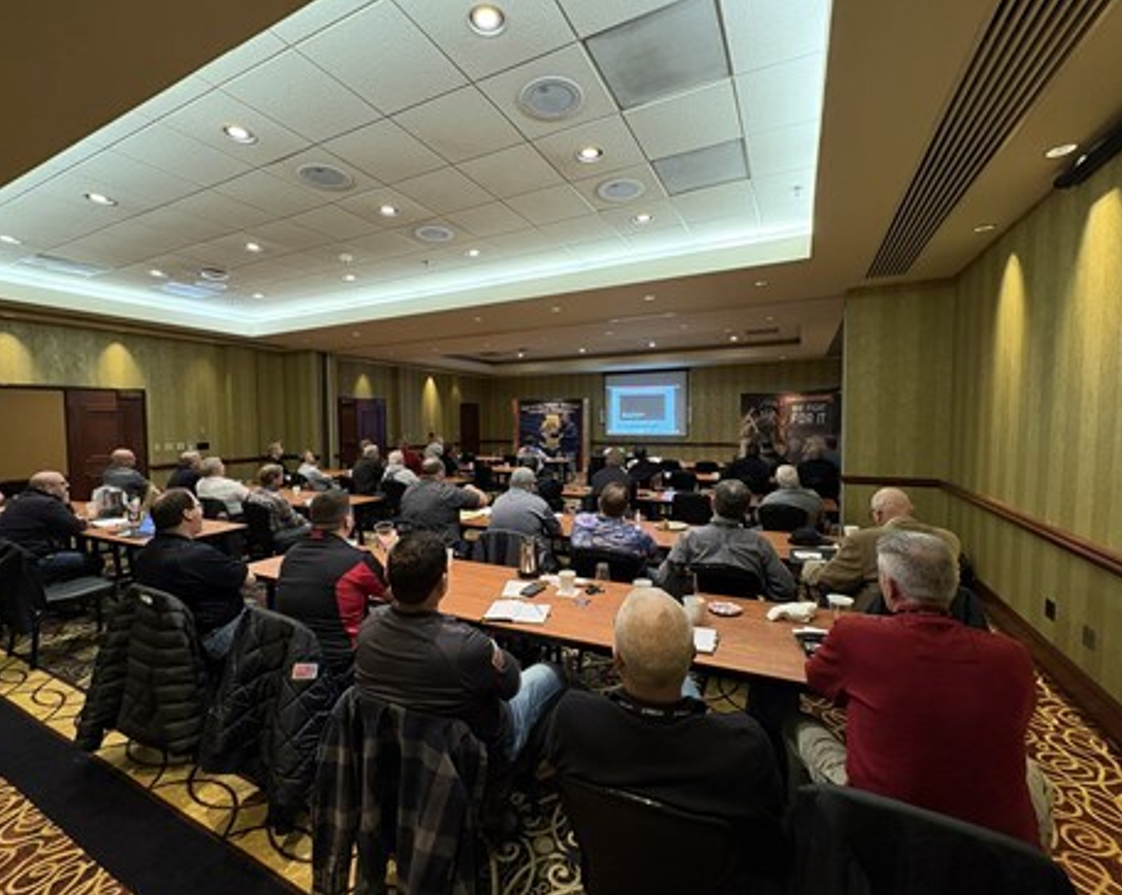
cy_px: 441
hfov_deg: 96.8
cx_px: 544
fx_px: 498
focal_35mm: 15
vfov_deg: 84.0
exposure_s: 1/60
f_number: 2.2
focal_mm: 2.22
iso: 400
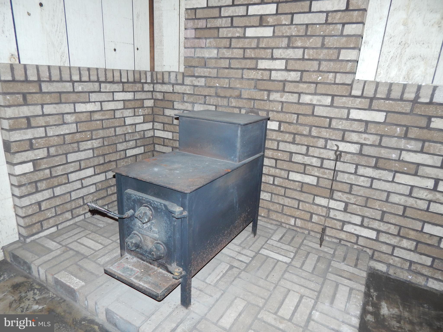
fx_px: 282
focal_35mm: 22
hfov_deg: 76.4
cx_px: 222
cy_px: 166
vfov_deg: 61.1
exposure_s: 1/30
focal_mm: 4
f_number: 3
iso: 200
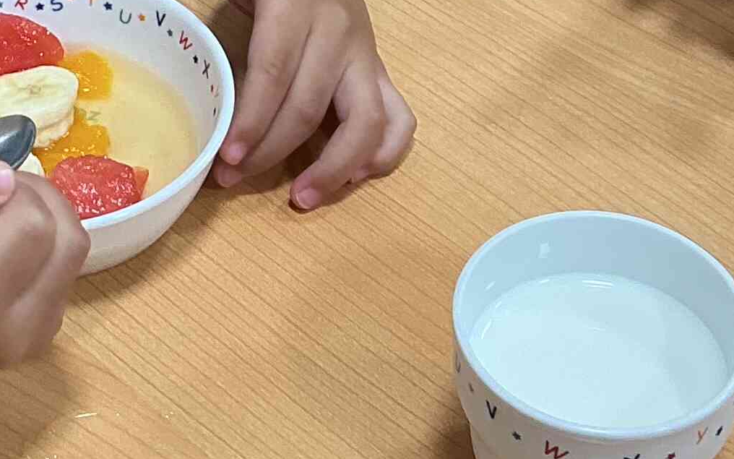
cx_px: -13
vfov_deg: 10.5
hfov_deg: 16.7
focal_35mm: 122
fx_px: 2440
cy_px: -153
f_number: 1.8
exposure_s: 1/100
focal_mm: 3
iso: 50
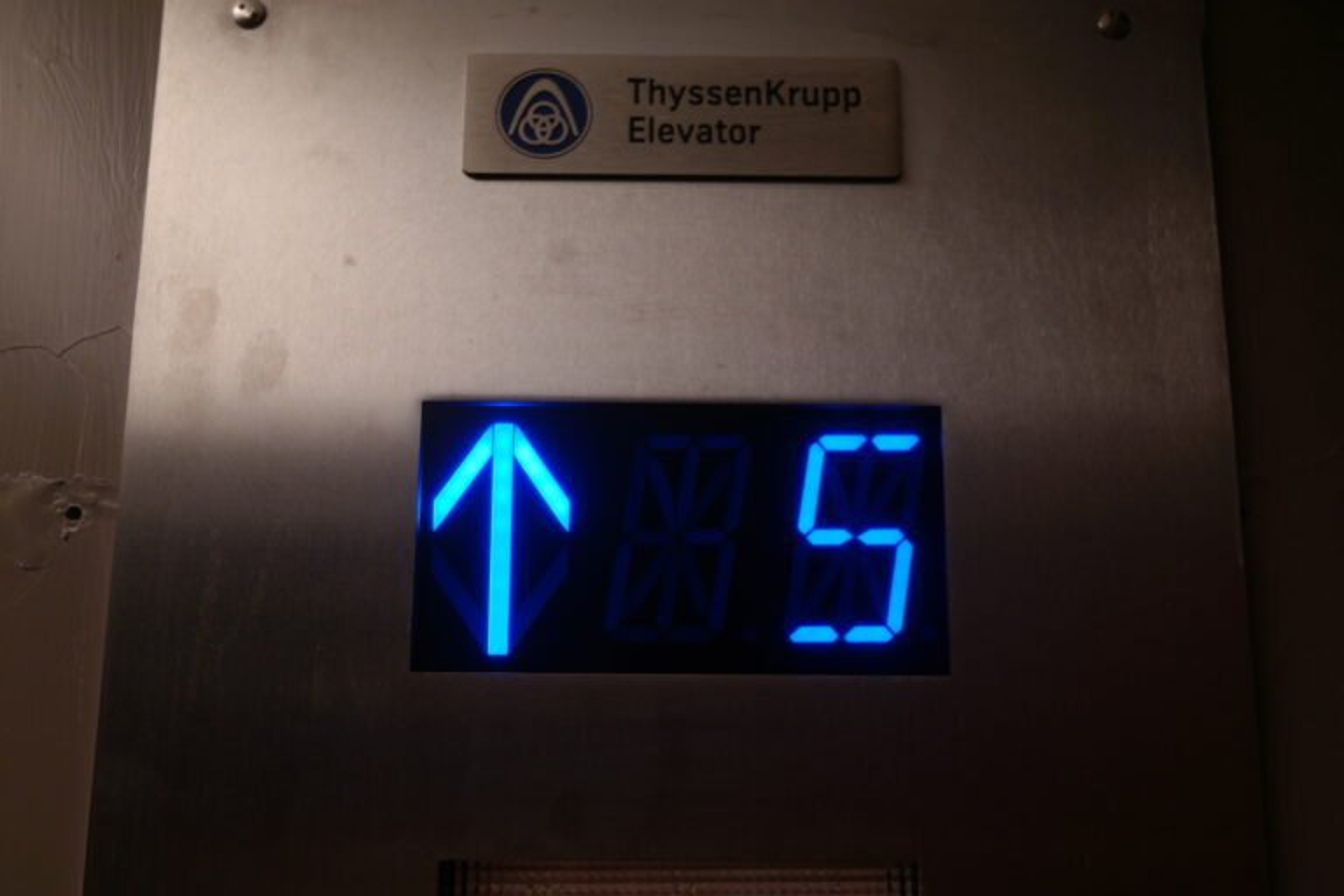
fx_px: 1120
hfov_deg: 61.9
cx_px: 672
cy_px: 448
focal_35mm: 30
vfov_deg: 43.6
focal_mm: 20
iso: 200
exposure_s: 1/80
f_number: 3.5
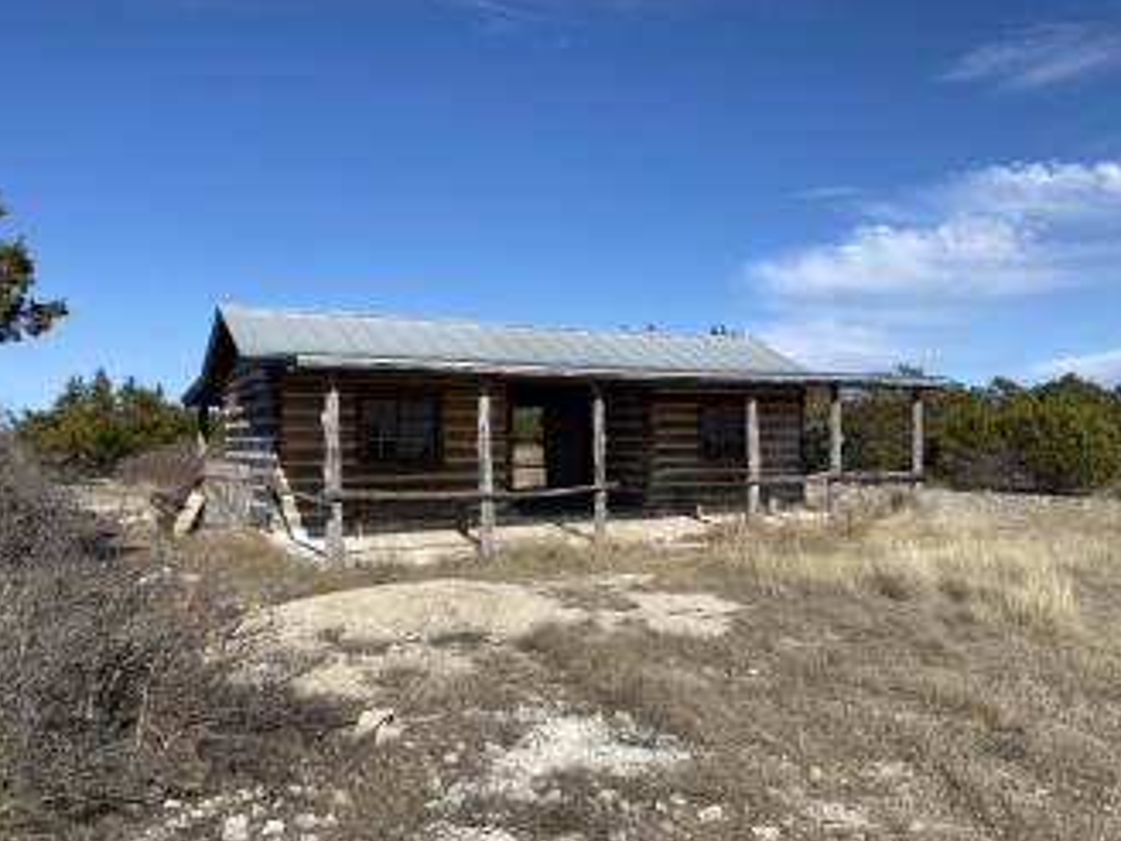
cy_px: 462
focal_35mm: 29
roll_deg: +1.0
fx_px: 939
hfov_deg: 61.5
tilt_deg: +0.1
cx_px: 612
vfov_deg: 48.2
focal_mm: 4.25
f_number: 1.8
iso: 32
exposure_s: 1/3984
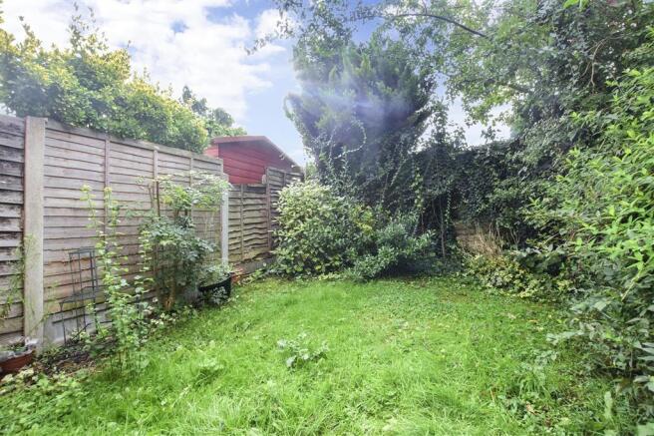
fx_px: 272
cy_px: 218
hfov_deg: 100.4
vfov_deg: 77.3
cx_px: 327
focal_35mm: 15
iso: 400
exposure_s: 1/30
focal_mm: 10
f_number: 13
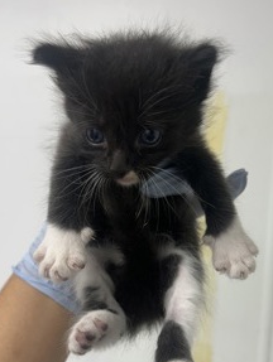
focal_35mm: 38
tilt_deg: -5.1
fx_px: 399
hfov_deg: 37.8
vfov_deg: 48.1
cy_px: 242
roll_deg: -3.1
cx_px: 131
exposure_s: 1/120
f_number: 1.5
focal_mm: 5.7
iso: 80
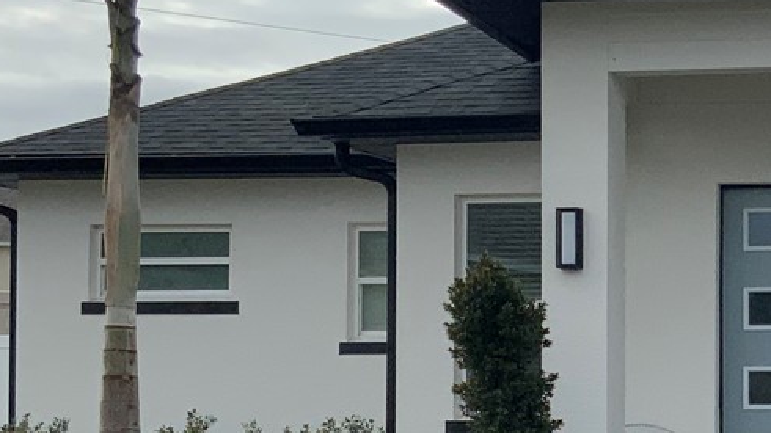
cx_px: 889
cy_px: 322
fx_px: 2105
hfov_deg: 19.7
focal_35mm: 103
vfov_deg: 11.7
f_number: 1.8
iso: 20
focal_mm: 3
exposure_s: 1/3322
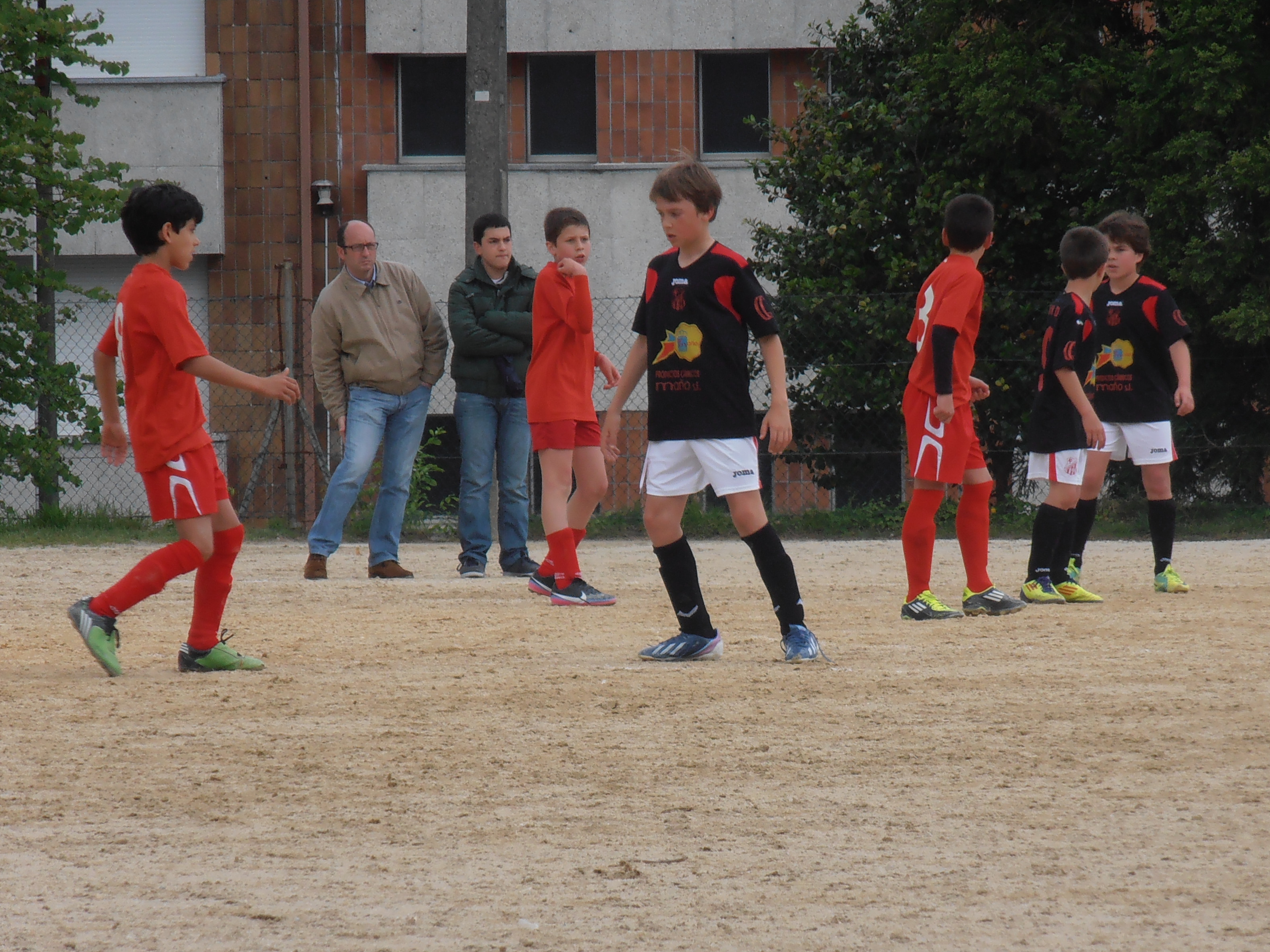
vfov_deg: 4.6
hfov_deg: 6.1
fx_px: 11887
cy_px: 637
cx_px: 692
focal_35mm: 324
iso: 80
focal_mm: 42.54
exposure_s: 1/400
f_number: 5.7
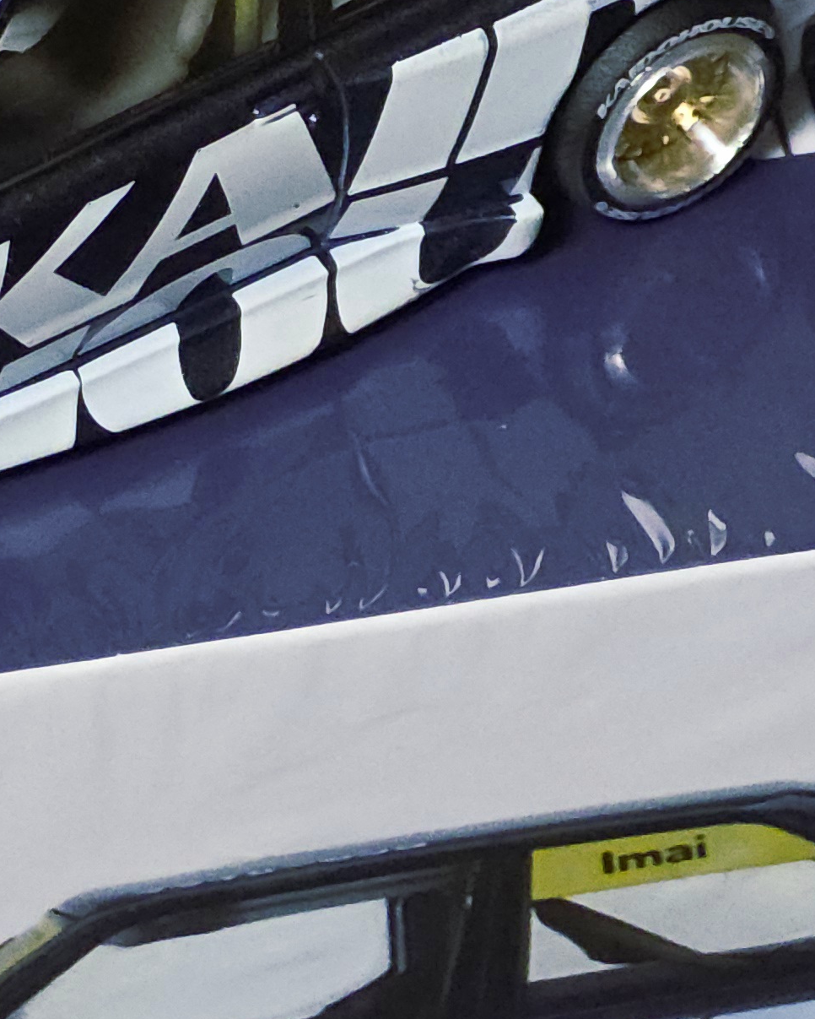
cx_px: 165
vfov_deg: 5.2
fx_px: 11213
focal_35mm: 372
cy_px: 499
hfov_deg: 4.2
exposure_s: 1/40
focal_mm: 18.6
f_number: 3.4
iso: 1000
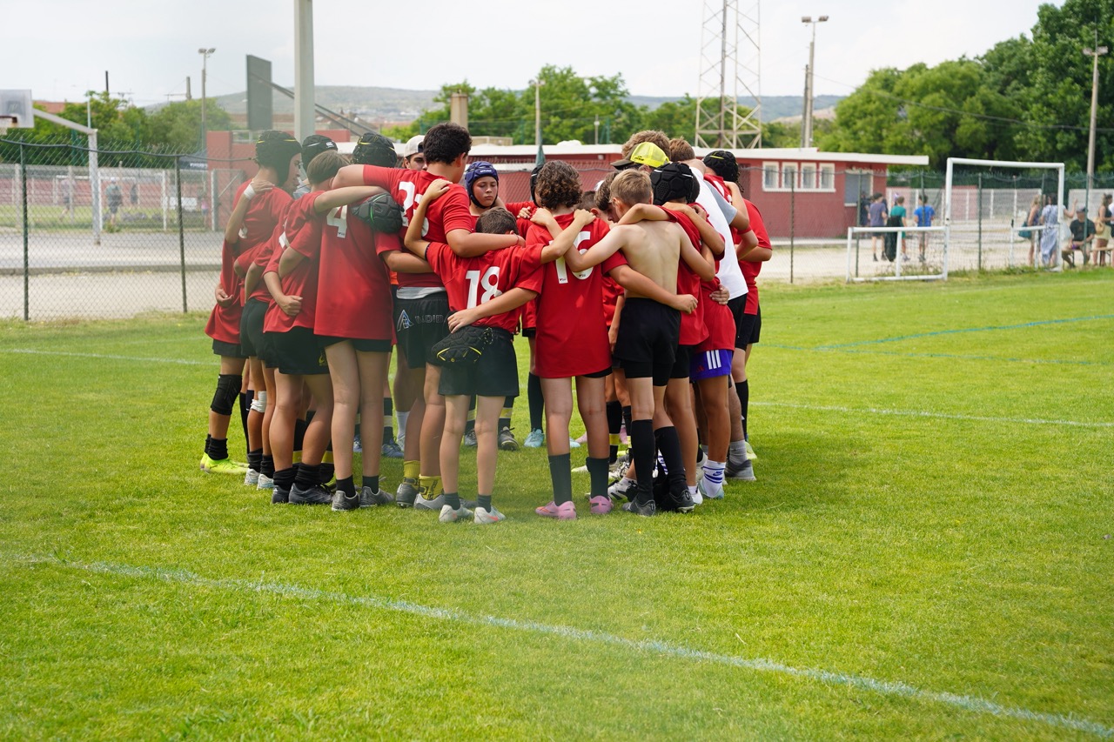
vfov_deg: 20.2
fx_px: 2085
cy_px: 371
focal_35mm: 67
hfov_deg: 29.9
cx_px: 557
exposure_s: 1/250
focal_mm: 67.4
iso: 100
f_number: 5
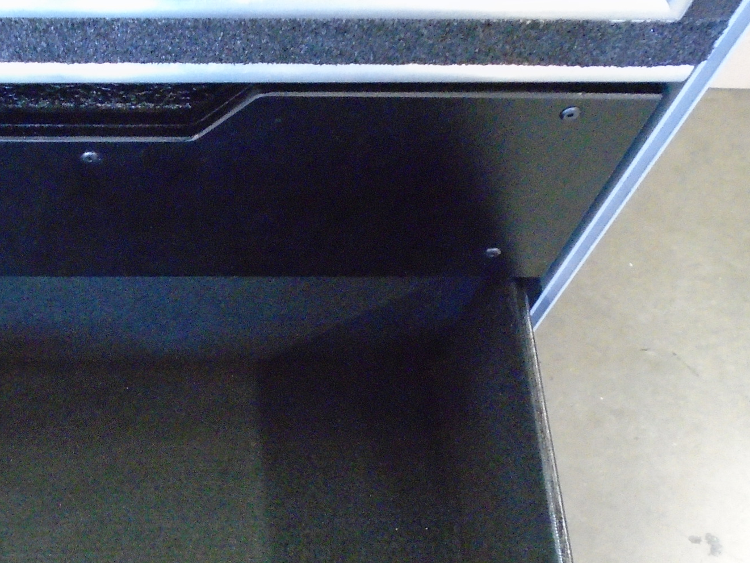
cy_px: 531
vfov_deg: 27.3
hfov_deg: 35.5
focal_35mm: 51
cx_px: 89
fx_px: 1105
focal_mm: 4.6
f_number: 3.2
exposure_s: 1/13
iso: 800
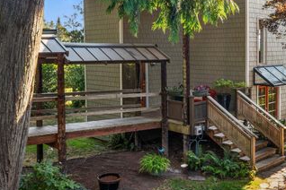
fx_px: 350
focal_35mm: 44
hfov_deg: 42.9
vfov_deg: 30.3
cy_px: 64
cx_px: 219
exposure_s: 1/160
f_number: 4
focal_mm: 10.26
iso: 100
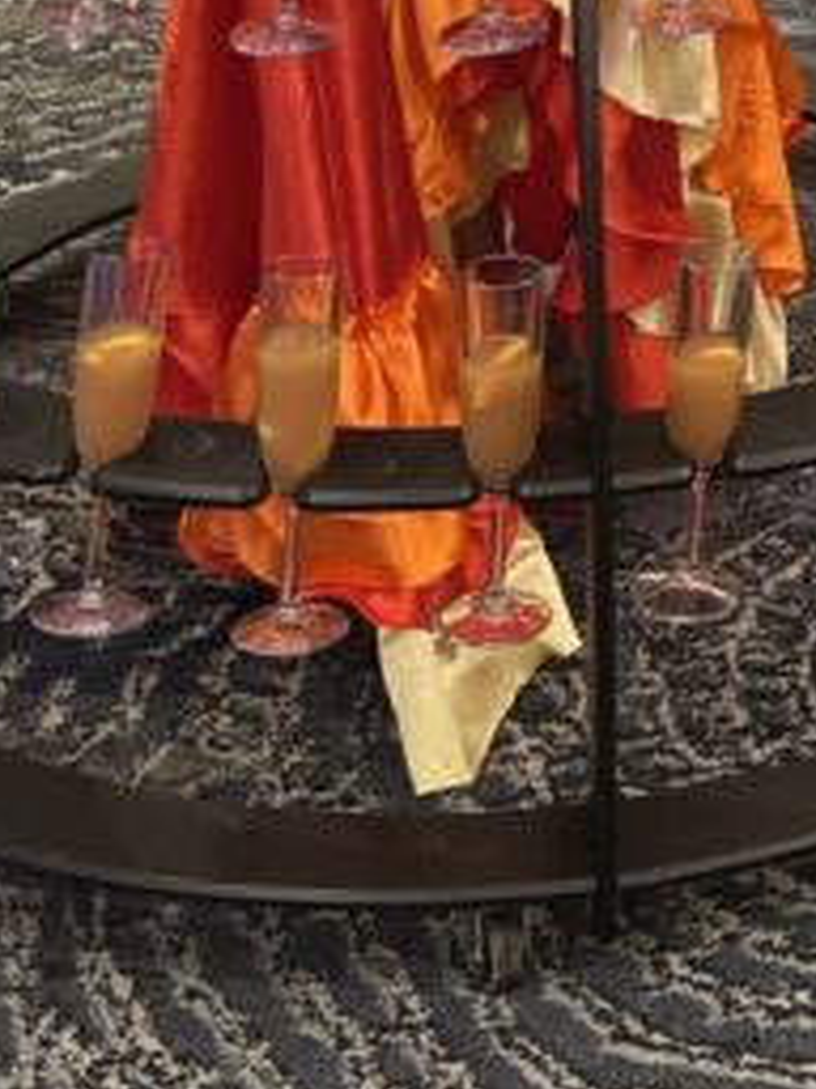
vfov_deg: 16.1
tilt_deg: -6.3
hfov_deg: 13.5
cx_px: 1198
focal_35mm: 104
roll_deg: +0.8
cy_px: -834
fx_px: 3269
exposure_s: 1/60
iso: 125
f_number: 1.5
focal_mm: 5.7
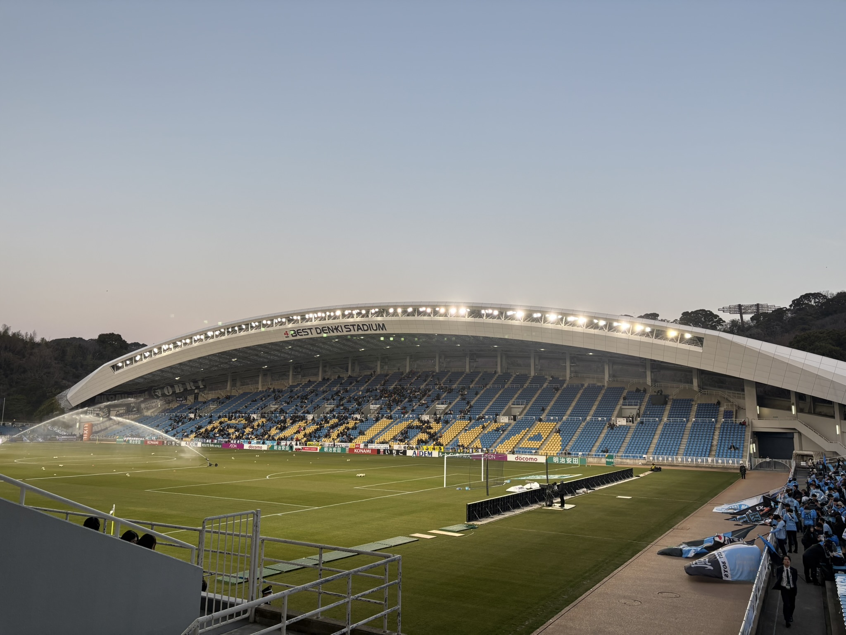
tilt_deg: +9.4
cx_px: 423
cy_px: 318
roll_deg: +0.0
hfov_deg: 67.3
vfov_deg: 53.1
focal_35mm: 26
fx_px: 635
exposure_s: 1/182
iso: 40
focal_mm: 5.96
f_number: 1.6
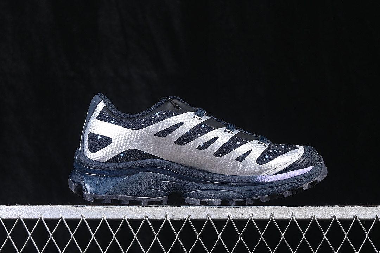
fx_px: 792
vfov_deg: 18.2
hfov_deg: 27.0
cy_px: 126
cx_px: 190
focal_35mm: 75
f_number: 6.3
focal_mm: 50
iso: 160
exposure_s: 1/60
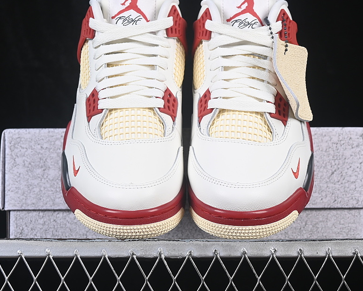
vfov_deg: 15.7
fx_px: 1053
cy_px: 136
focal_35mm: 98
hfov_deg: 19.6
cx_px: 190
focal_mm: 50
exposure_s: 1/80
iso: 160
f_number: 8
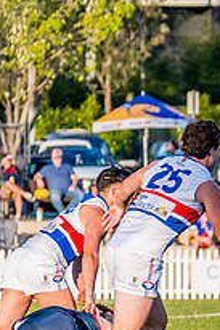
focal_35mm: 867
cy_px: 294
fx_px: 7933
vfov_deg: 2.4
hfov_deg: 1.6
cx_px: 503
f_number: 8
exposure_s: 1/1600
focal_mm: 240
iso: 800
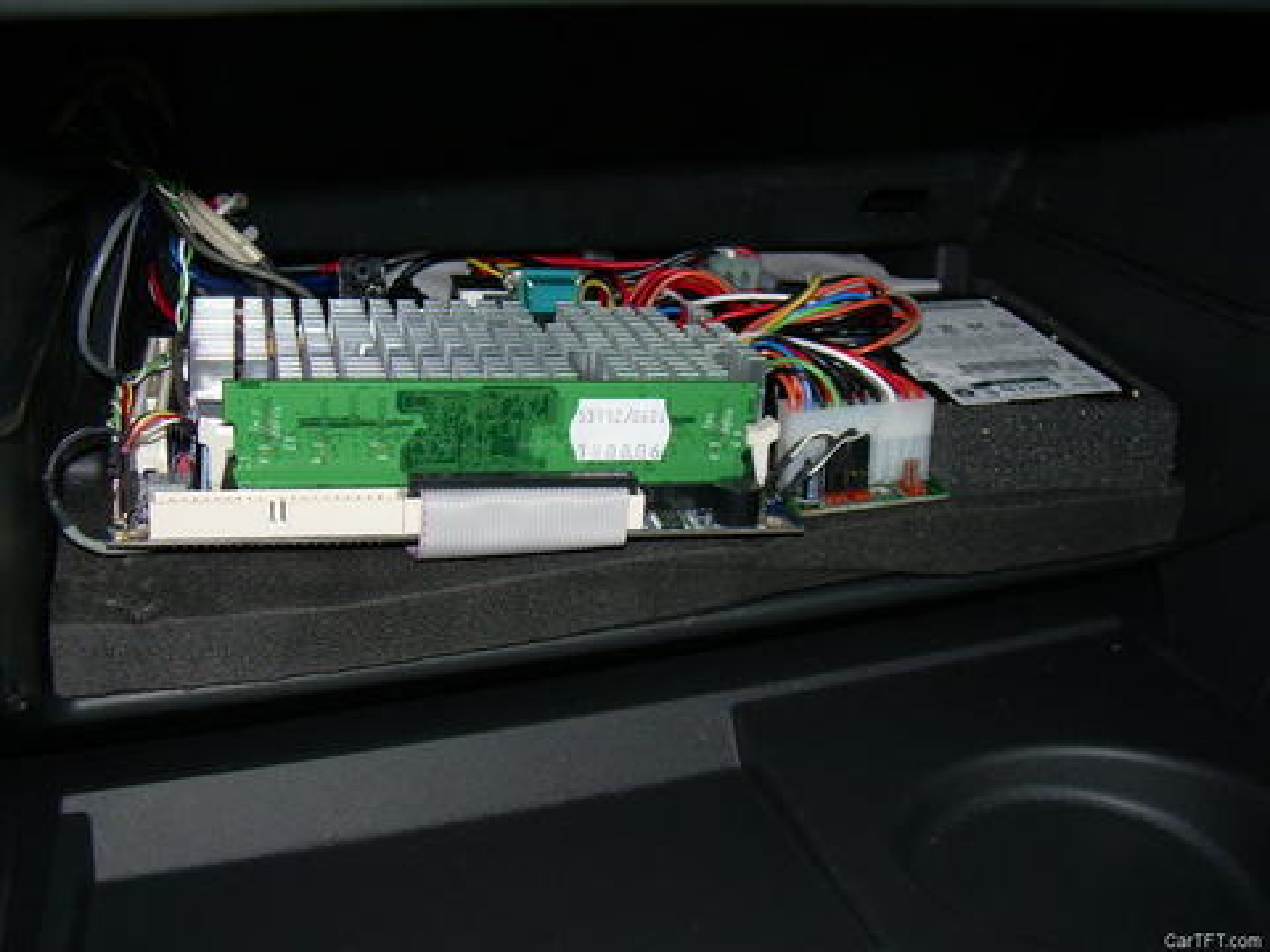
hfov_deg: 42.9
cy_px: 476
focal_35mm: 44
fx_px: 1614
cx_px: 635
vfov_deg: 32.9
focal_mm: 7.2
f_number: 2.9
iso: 50
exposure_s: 1/60
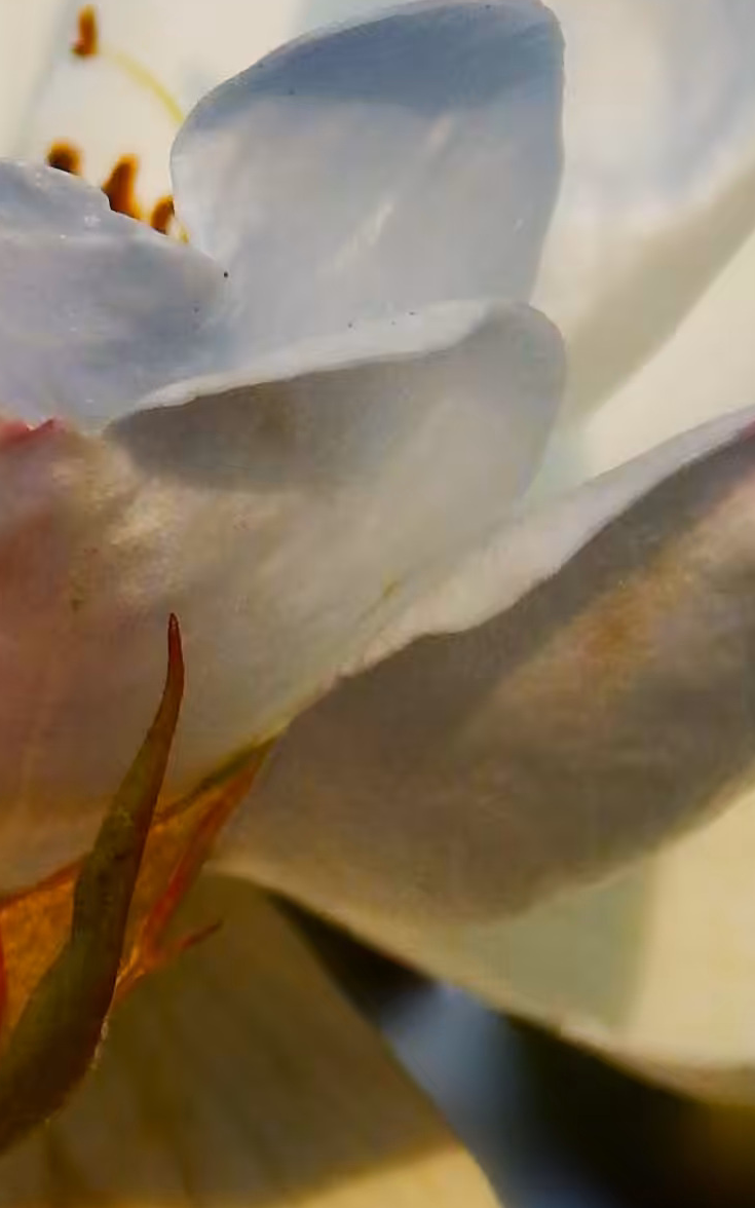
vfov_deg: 4.8
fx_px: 14354
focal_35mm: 436
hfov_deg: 3.0
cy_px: 464
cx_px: 51
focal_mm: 18.7
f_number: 4.5
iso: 125
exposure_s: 1/1000
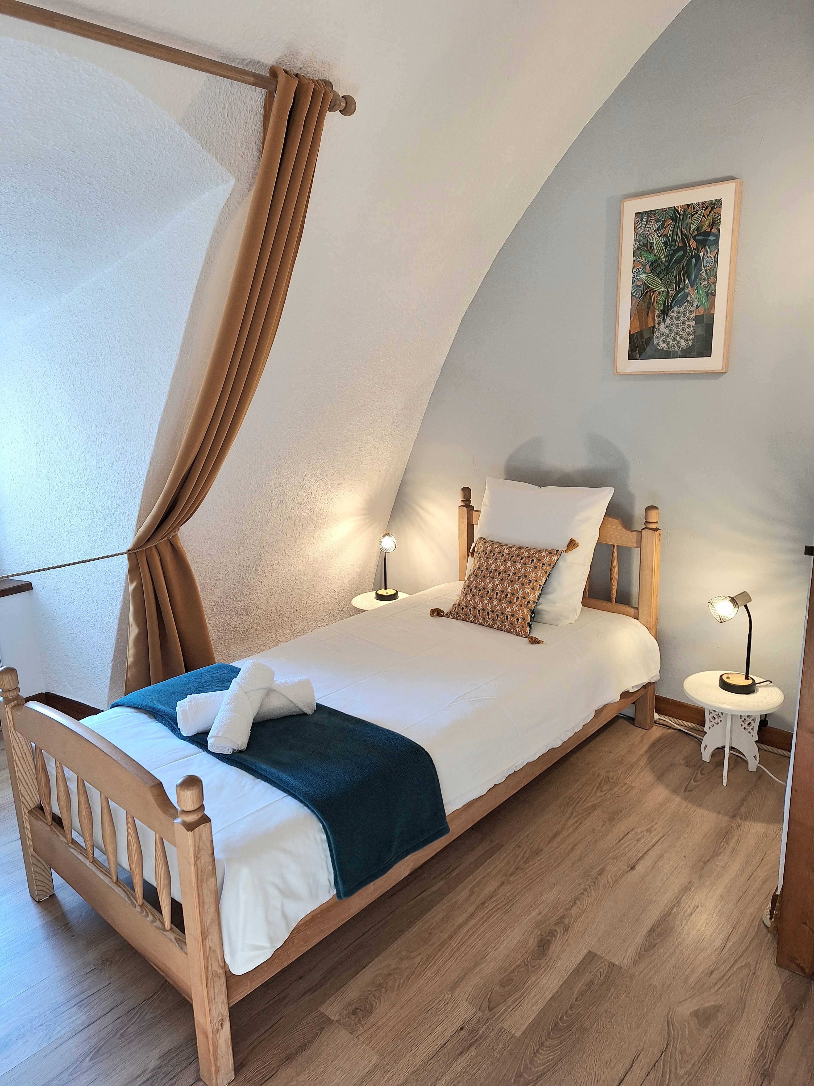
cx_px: 407
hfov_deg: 58.9
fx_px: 721
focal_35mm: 23
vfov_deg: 73.9
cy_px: 543
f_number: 1.8
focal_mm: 5.54
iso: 64
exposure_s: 1/50
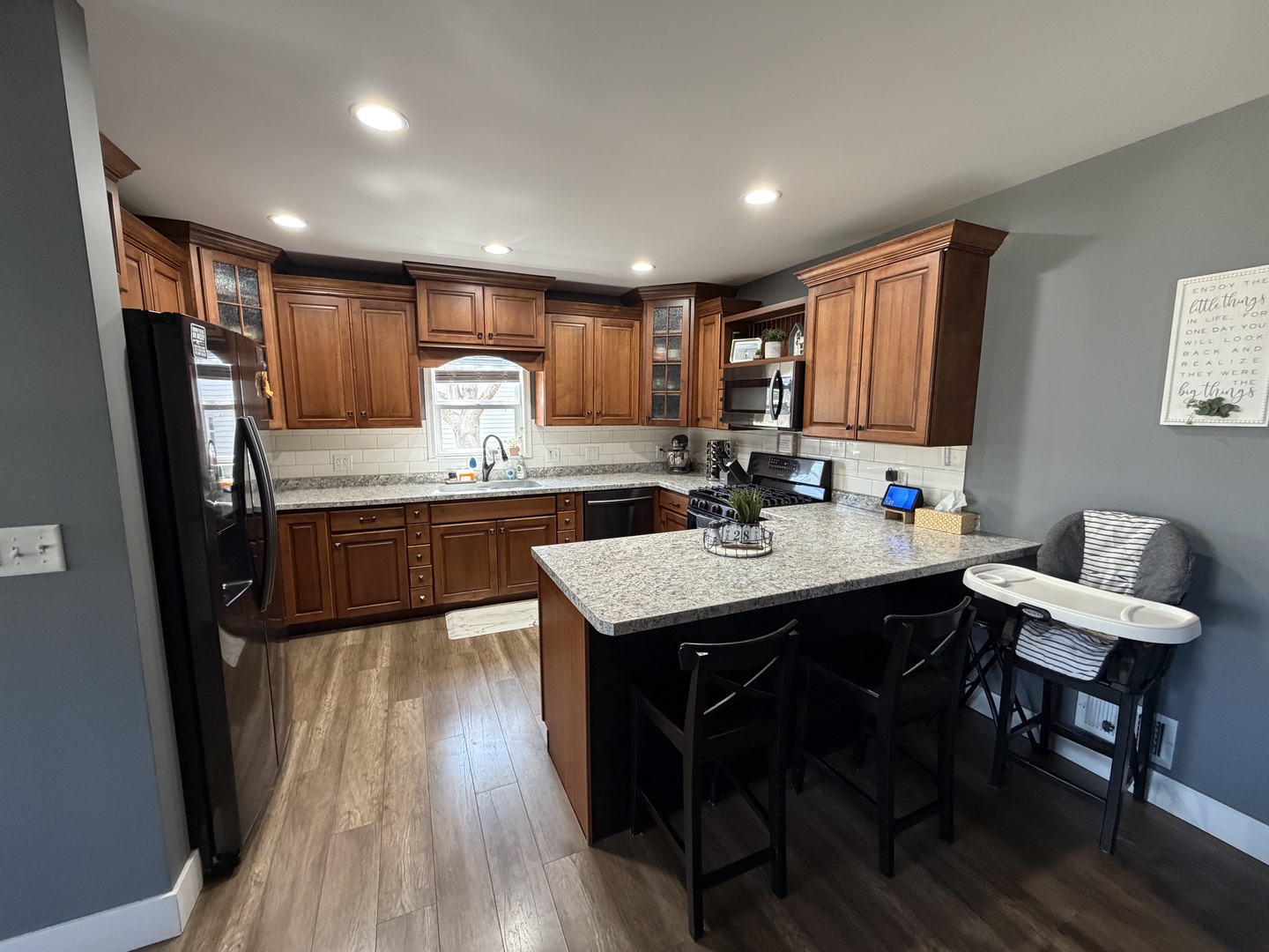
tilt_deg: -7.9
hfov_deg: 102.1
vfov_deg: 85.7
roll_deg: +0.1
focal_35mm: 14
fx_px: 513
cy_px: 476
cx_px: 634
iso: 400
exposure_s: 1/60
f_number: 2.2
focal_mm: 2.22
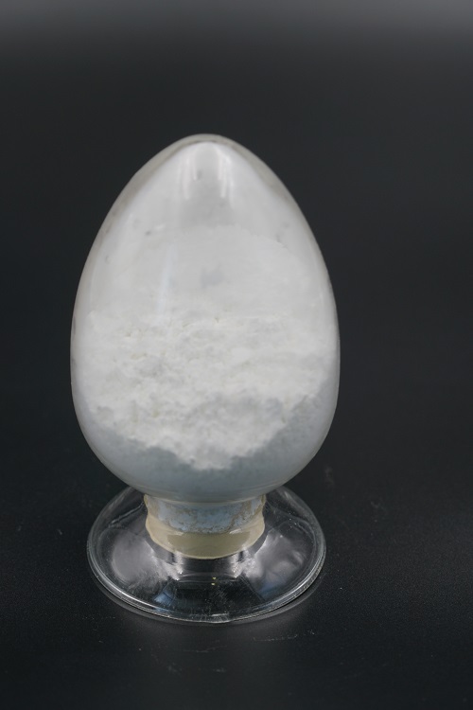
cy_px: 355
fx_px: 2404
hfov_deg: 11.2
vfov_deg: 16.8
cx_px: 236
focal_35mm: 122
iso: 320
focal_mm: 122
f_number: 6.3
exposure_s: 1/125
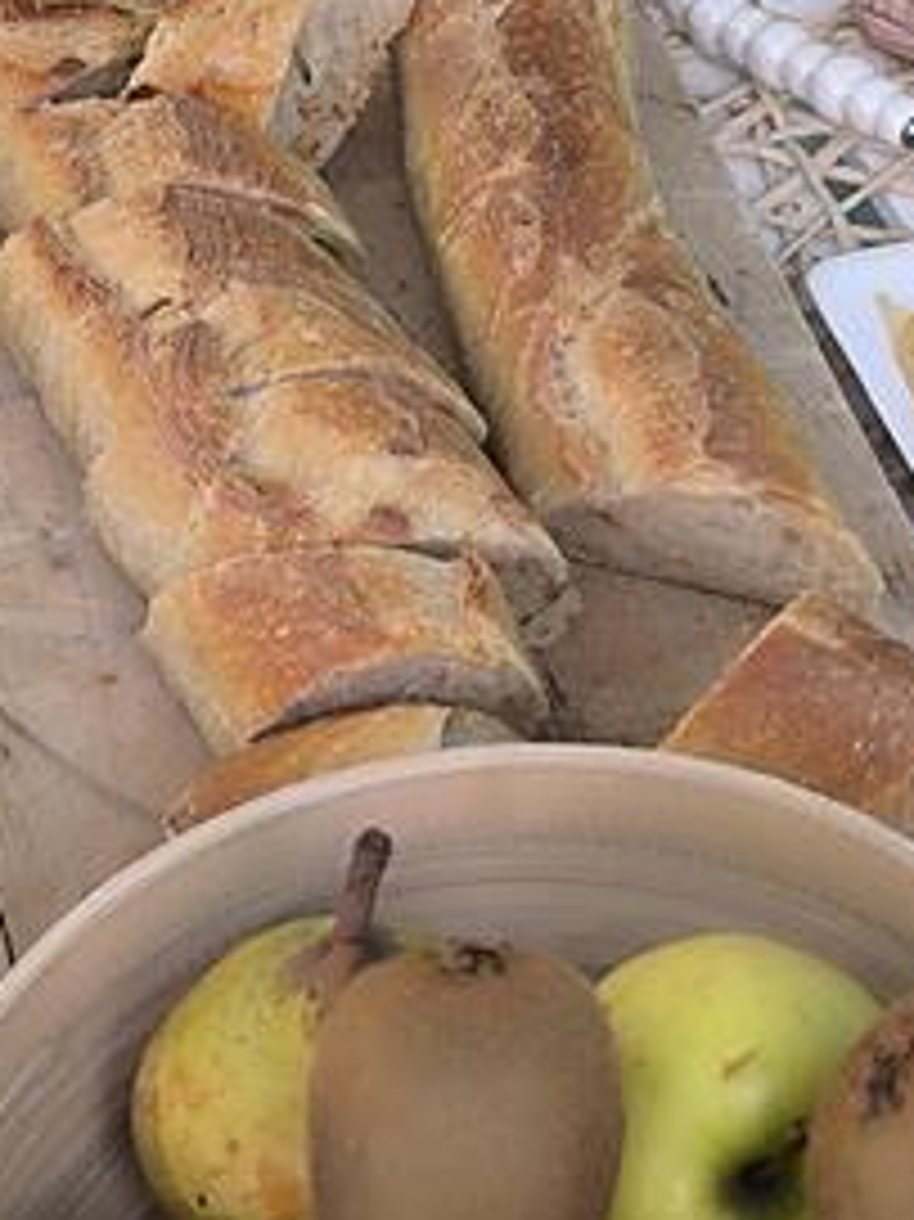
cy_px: 437
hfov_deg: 14.4
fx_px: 3594
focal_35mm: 102
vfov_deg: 19.2
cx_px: 770
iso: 500
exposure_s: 1/50
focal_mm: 6.14
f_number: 1.65
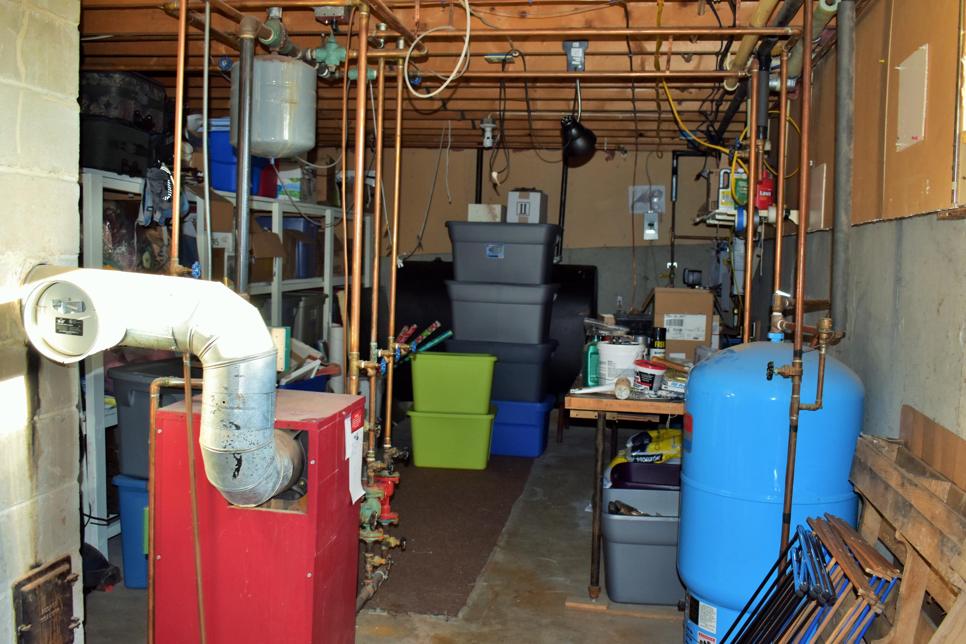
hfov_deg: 53.1
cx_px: 483
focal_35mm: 36
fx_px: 966
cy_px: 322
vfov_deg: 36.9
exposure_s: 1/30
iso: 640
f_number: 3.8
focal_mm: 24
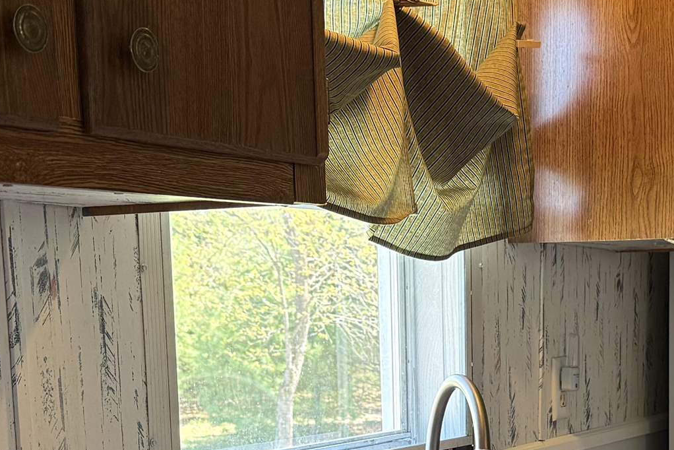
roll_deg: -0.6
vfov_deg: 17.4
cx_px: 454
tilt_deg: -9.9
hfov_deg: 26.8
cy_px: 534
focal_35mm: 75
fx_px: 1404
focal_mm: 6.76
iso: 200
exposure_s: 1/120
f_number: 1.78
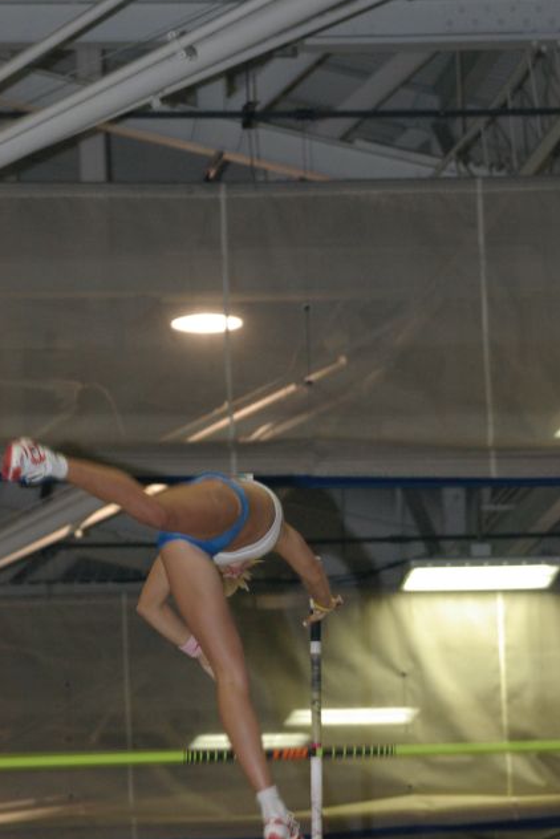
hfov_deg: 4.5
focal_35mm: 304
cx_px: 238
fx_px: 7085
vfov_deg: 6.8
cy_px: 446
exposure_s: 1/125
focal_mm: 160
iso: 800
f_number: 6.3
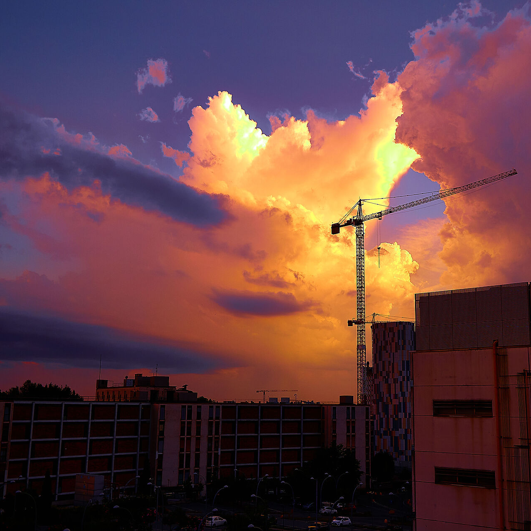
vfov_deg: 44.9
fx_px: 642
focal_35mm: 37
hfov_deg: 44.8
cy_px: 291
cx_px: 304
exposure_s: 1/500
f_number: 3.5
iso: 200
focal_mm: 15
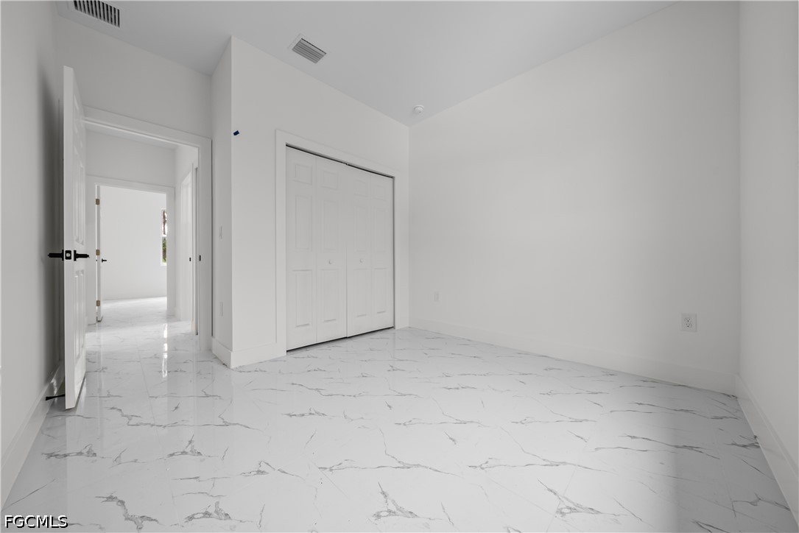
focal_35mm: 12
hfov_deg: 112.6
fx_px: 266
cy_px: 266
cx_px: 400
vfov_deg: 90.0
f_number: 9
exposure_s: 1/2
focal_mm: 12
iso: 200
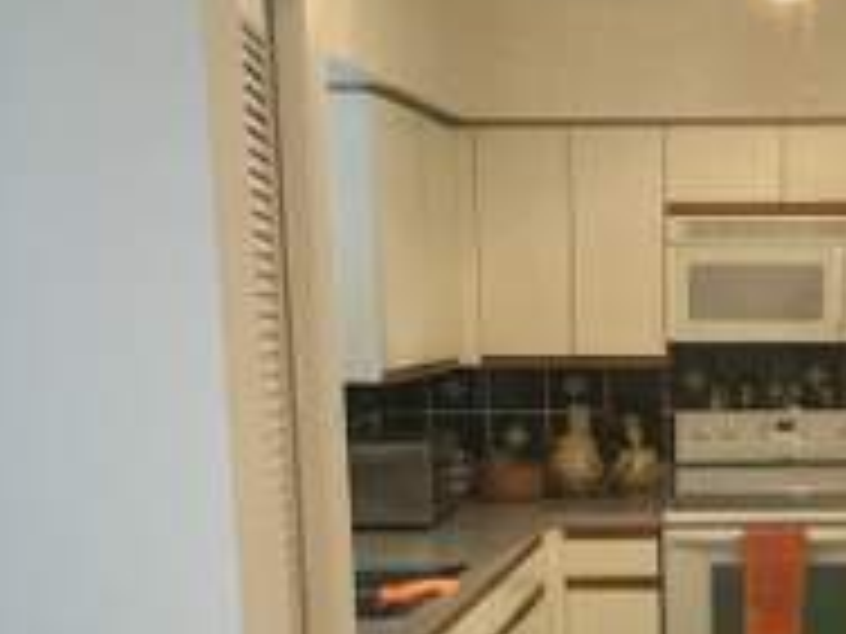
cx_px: 747
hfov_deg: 25.6
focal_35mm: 74
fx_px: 1809
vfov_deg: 19.4
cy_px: 625
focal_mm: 3
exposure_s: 1/60
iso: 250
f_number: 1.8
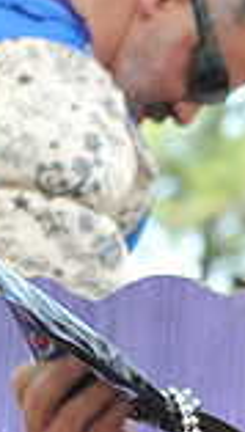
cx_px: 540
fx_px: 5982
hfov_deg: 2.3
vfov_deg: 4.1
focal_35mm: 521
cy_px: 325
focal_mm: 135
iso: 250
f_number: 9
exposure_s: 1/80
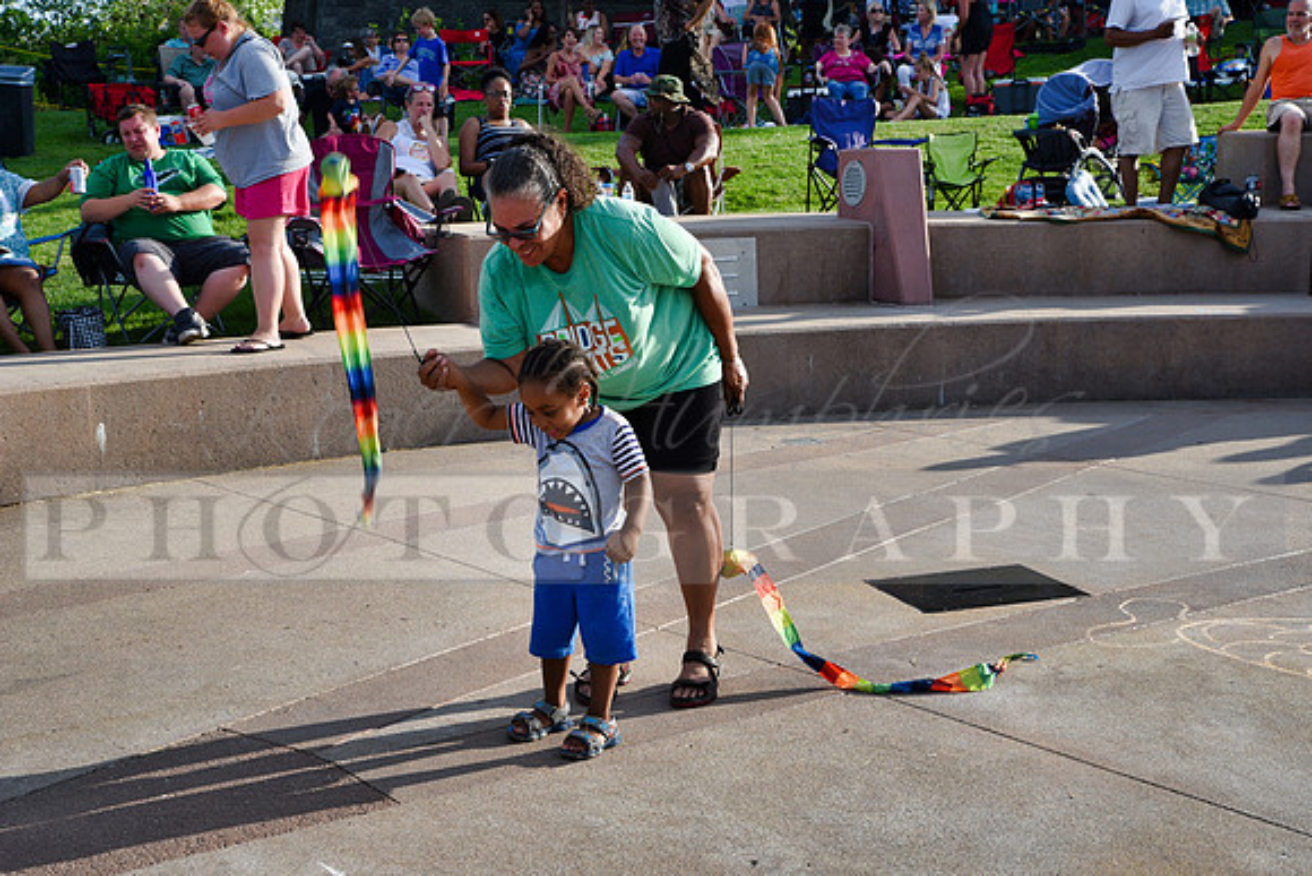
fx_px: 1895
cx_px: 656
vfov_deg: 26.0
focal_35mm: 52
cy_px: 438
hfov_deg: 38.2
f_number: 9
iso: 200
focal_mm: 52
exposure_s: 1/320
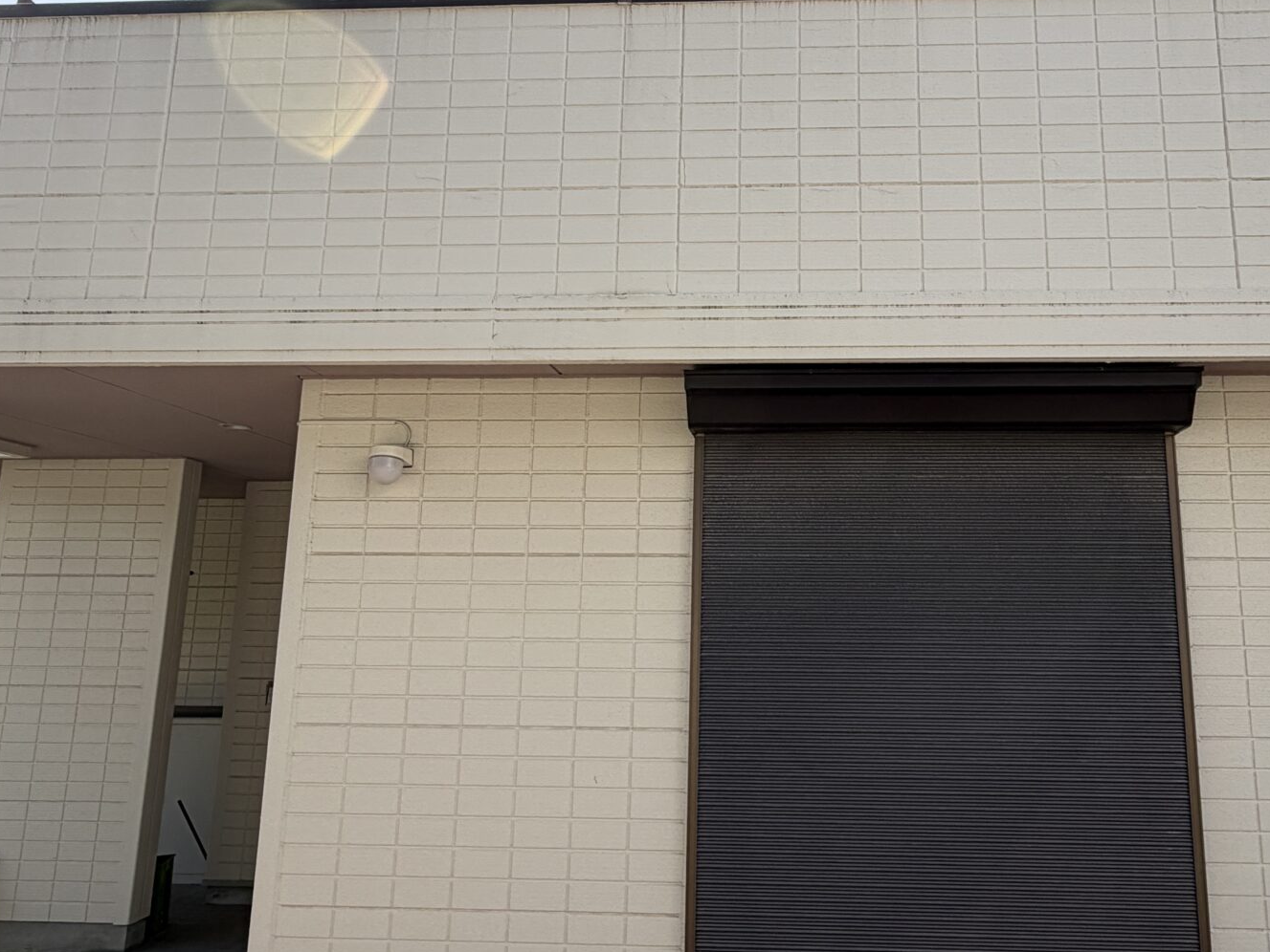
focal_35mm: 27
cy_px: 444
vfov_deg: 51.3
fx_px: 991
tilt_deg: +10.8
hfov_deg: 64.6
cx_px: 770
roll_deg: -0.2
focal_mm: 2.22
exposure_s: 1/770
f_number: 2.2
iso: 32
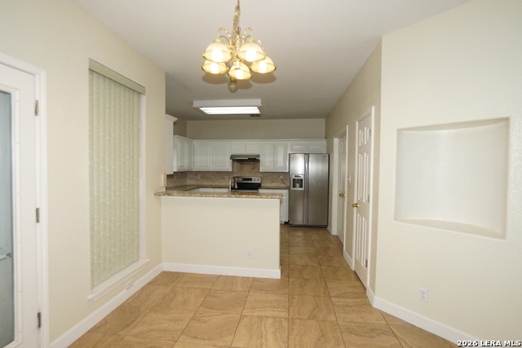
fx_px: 232
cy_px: 174
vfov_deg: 73.8
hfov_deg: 96.7
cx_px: 261
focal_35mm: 16
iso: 320
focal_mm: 11
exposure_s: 1/160
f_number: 4
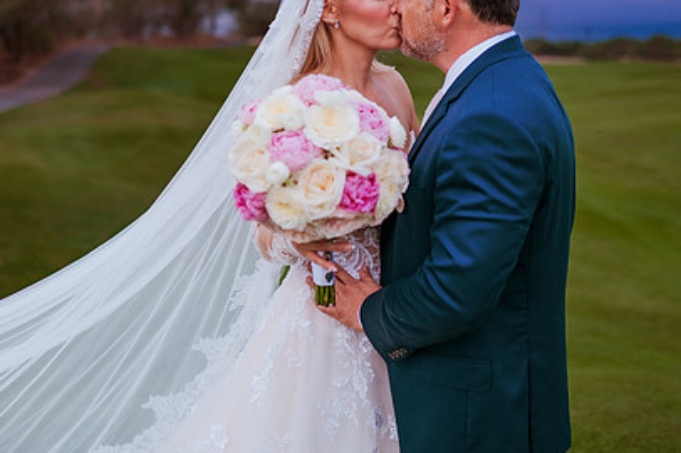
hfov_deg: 39.6
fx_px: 945
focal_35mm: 50
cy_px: 139
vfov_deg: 26.7
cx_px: 305
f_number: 1.8
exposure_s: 1/160
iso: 320
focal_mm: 35
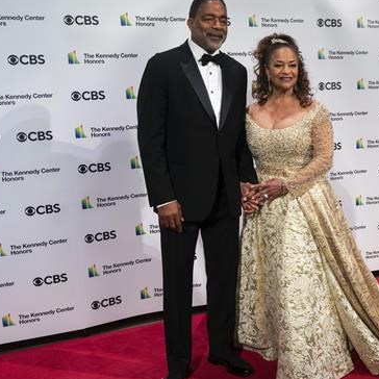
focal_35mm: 47
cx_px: 274
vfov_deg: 36.1
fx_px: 582
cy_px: 186
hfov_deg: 35.4
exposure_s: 1/250
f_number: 5.6
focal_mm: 31
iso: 1250
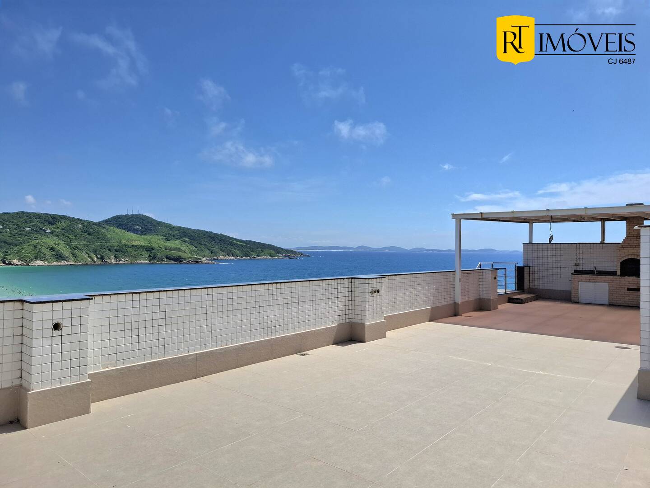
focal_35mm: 23
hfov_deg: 73.9
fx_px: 432
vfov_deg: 58.9
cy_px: 244
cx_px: 325
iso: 50
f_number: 1.8
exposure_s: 1/5000
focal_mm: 5.54
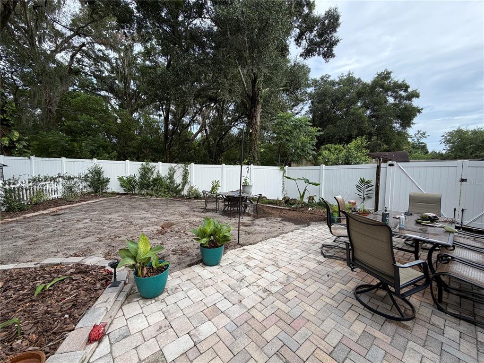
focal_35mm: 14
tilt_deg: -3.9
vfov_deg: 85.7
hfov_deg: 102.1
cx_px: 242
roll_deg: +0.7
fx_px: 196
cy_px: 182
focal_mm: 2.22
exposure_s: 1/498
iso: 64
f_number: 2.2
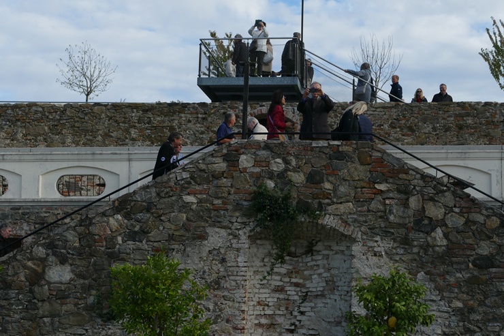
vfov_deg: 18.2
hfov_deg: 27.0
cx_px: 252
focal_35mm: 75
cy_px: 168
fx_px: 1050
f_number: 5
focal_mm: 27.23
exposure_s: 1/2500
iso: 500
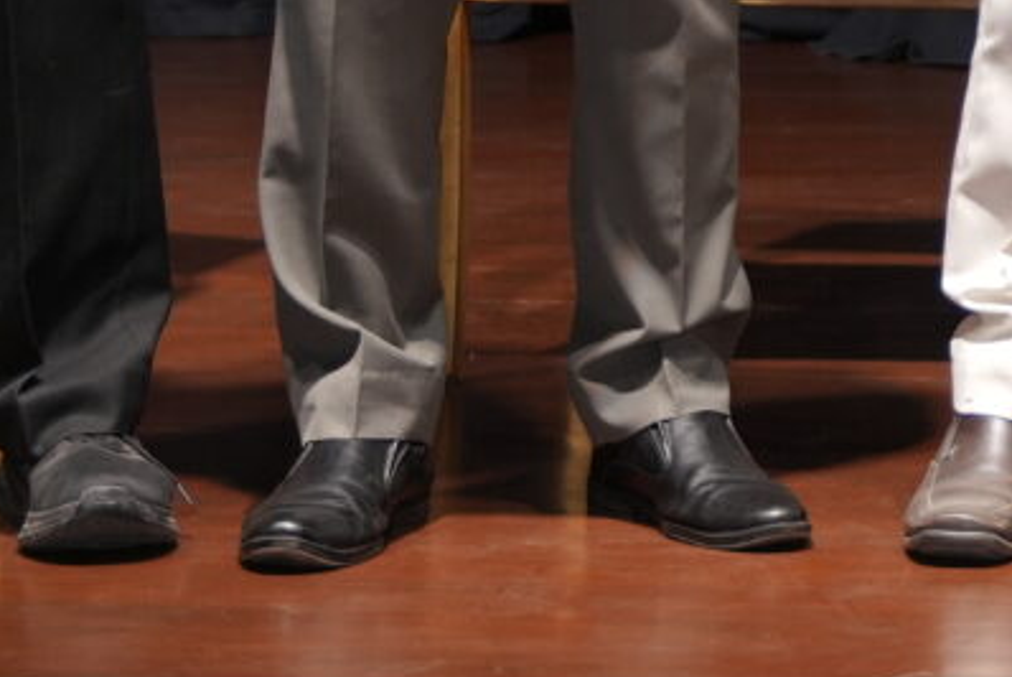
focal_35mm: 230
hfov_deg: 8.3
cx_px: 2398
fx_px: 6456
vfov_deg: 5.8
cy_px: -907
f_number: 3.2
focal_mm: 35.7
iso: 400
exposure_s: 1/100
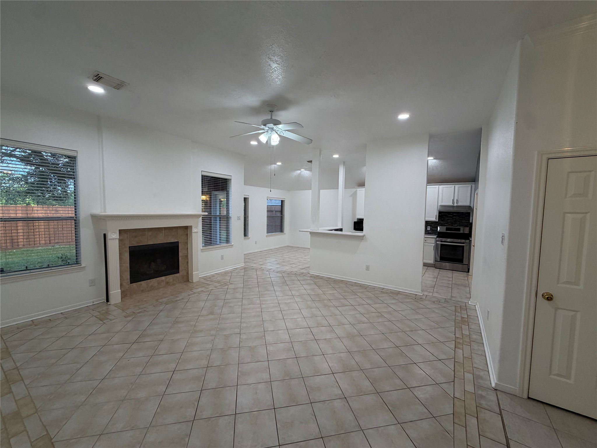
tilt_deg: -3.6
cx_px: 298
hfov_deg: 102.1
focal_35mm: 14
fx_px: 241
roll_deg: -1.0
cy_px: 224
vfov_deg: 85.7
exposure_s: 1/120
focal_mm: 2.22
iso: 160
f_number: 2.2
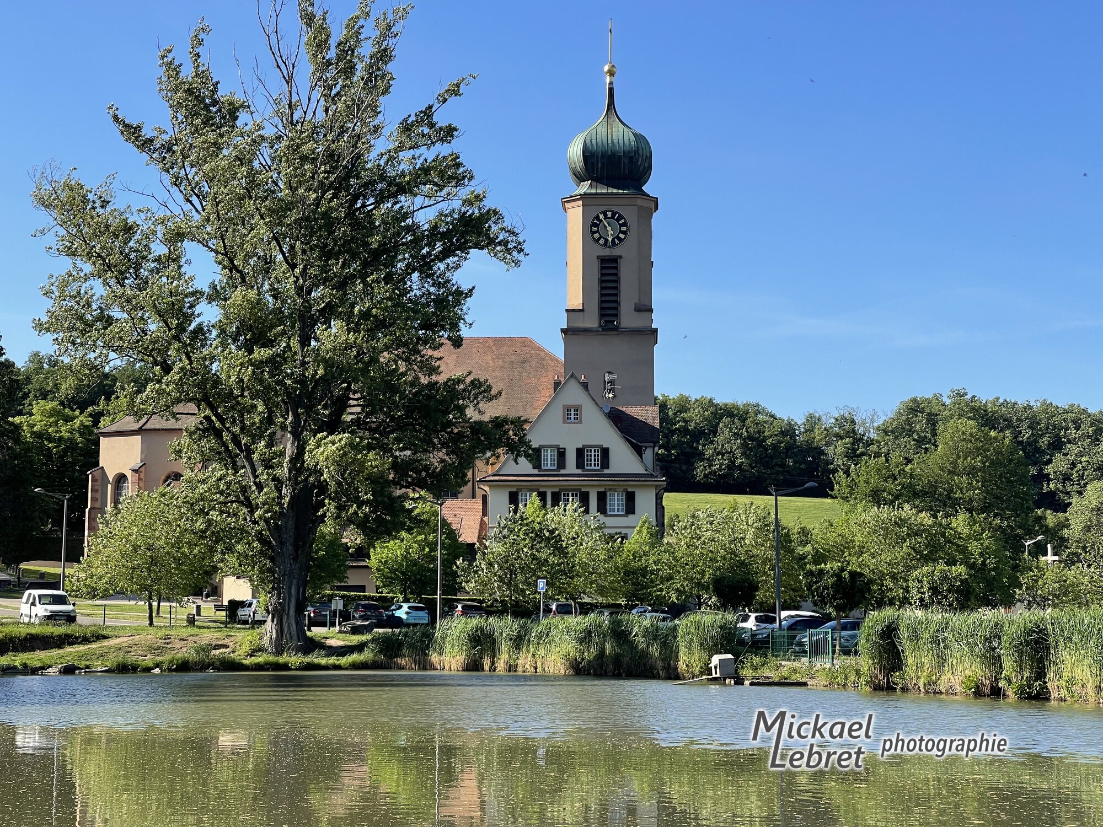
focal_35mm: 64
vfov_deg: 22.9
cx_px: 552
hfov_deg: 30.3
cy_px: 414
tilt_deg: +5.5
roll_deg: -0.1
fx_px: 2039
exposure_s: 1/791
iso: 20
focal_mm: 7.5
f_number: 2.2
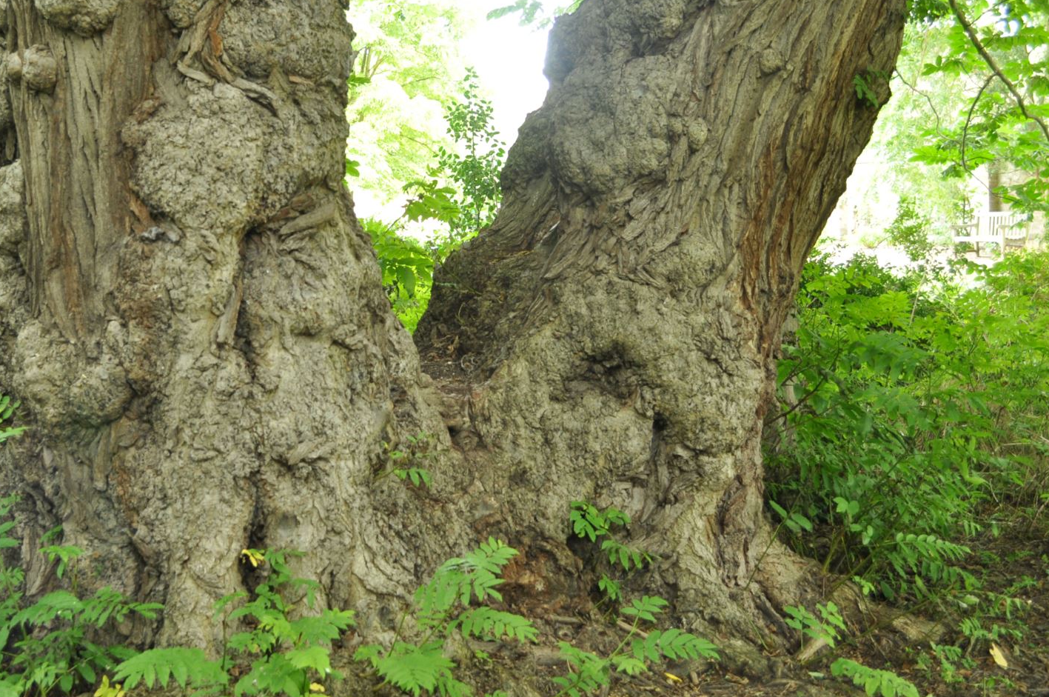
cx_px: 304
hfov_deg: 36.3
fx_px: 1572
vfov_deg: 24.9
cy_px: 254
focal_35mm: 54
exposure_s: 1/15
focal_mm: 24
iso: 360
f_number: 5.6
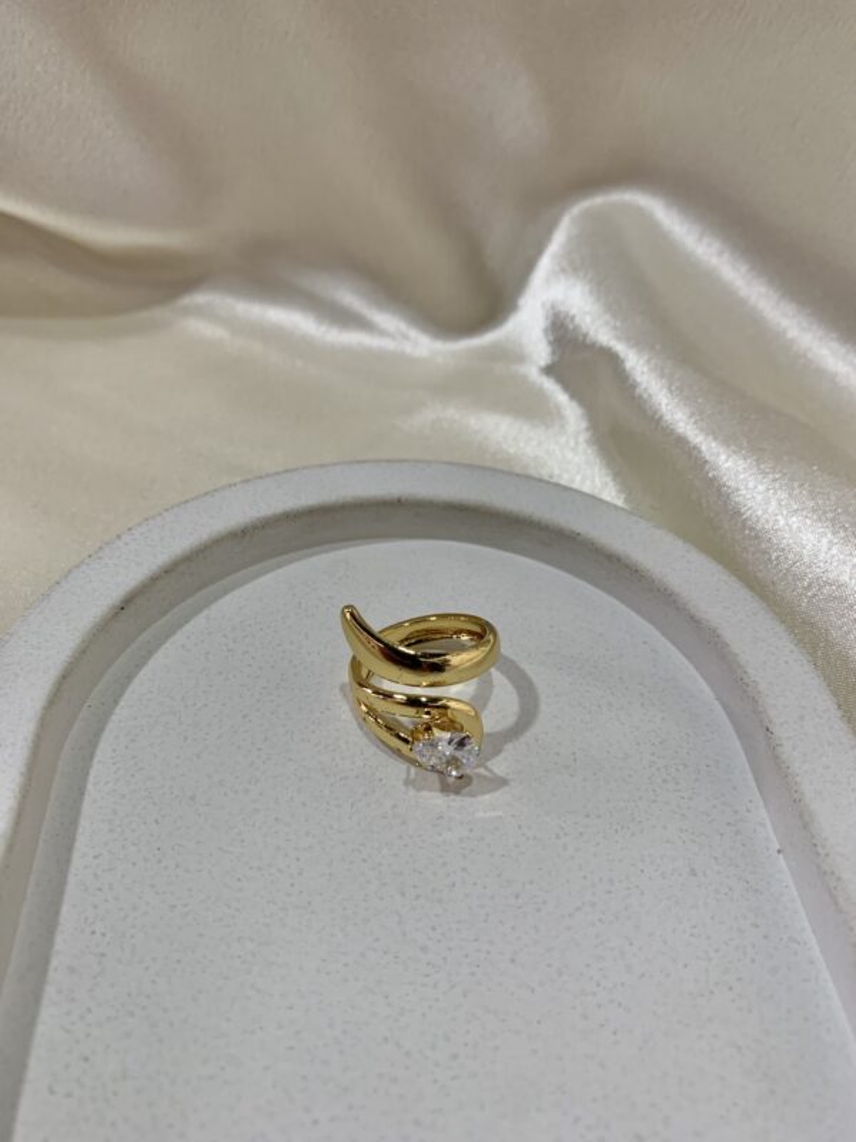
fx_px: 857
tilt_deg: -45.9
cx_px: 428
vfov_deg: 67.3
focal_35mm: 26
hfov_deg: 53.1
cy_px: 571
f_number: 1.8
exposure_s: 1/100
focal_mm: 4.25
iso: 100
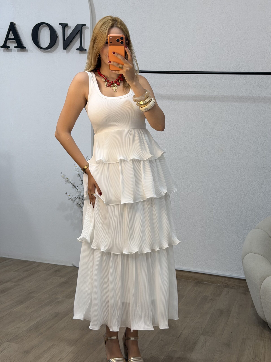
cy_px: 181
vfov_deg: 39.7
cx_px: 136
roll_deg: -2.5
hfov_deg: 30.3
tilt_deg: -24.1
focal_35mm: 48
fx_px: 501
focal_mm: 6.76
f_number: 1.78
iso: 64
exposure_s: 1/96
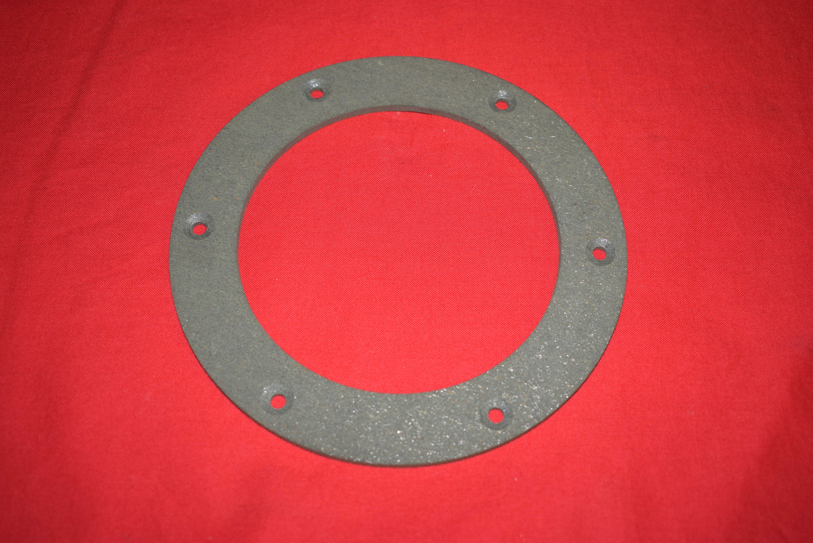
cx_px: 406
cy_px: 272
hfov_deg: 47.9
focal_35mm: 40
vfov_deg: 33.0
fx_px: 915
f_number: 5
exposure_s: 1/25
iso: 160
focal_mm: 27
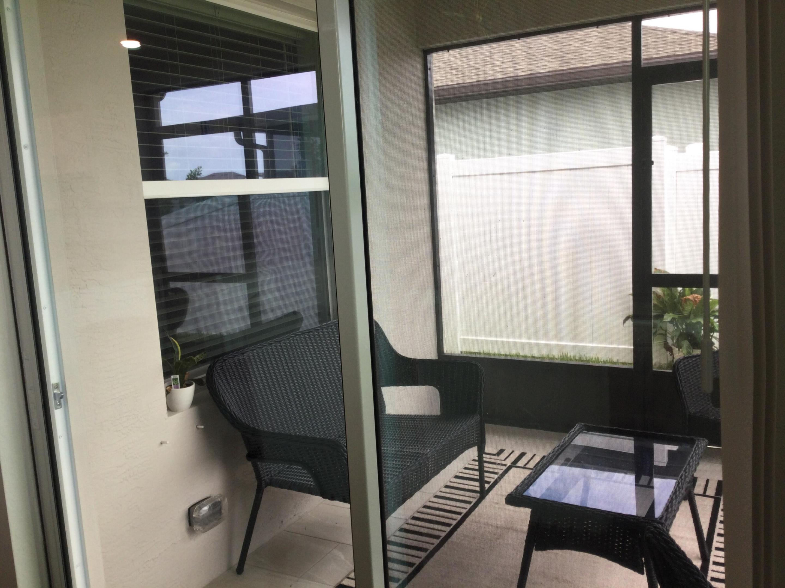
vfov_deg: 45.4
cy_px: 294
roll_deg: +3.1
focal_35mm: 31
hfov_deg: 58.4
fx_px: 703
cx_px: 392
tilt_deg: -7.3
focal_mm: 3.3
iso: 25
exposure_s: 1/60
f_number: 2.4
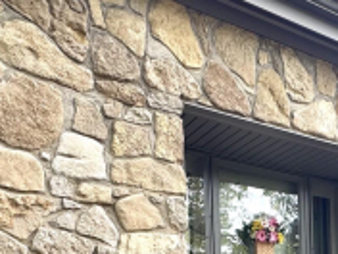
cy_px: 358
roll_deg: +1.2
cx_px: 352
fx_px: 518
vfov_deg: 23.3
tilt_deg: -2.7
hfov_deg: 32.7
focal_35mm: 53
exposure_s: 1/133
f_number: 2.2
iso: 40
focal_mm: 2.22
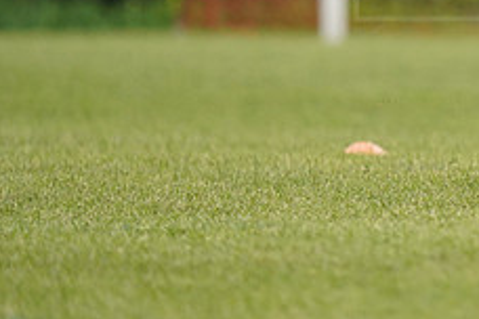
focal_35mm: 1528
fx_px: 20329
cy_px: -12
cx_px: 555
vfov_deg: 0.9
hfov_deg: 1.3
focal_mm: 600
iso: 2500
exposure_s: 1/4000
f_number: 6.3
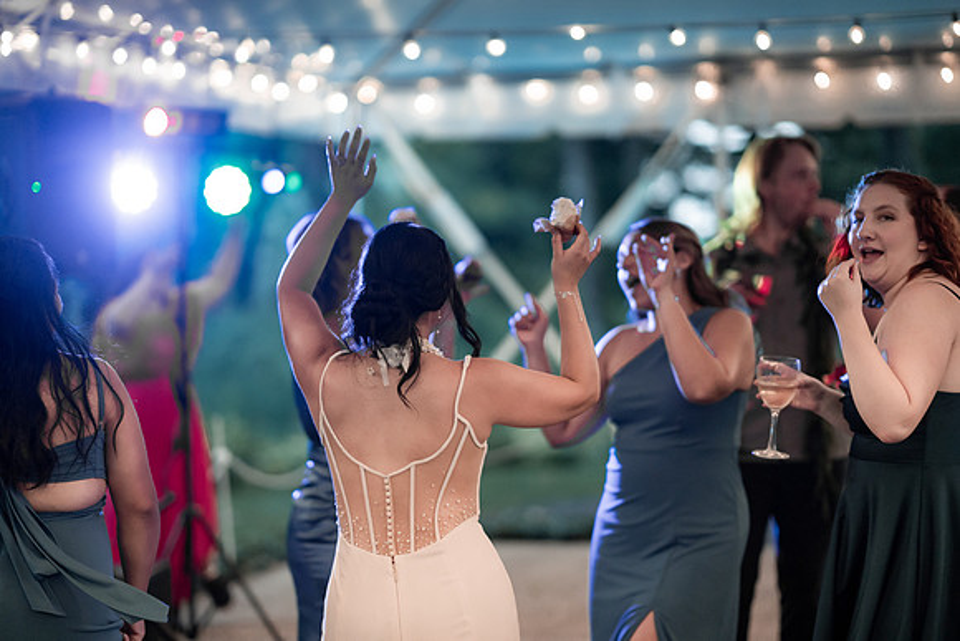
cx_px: 480
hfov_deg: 23.9
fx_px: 2267
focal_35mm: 85
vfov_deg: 16.1
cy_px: 320
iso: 2000
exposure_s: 1/400
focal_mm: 85
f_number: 1.4
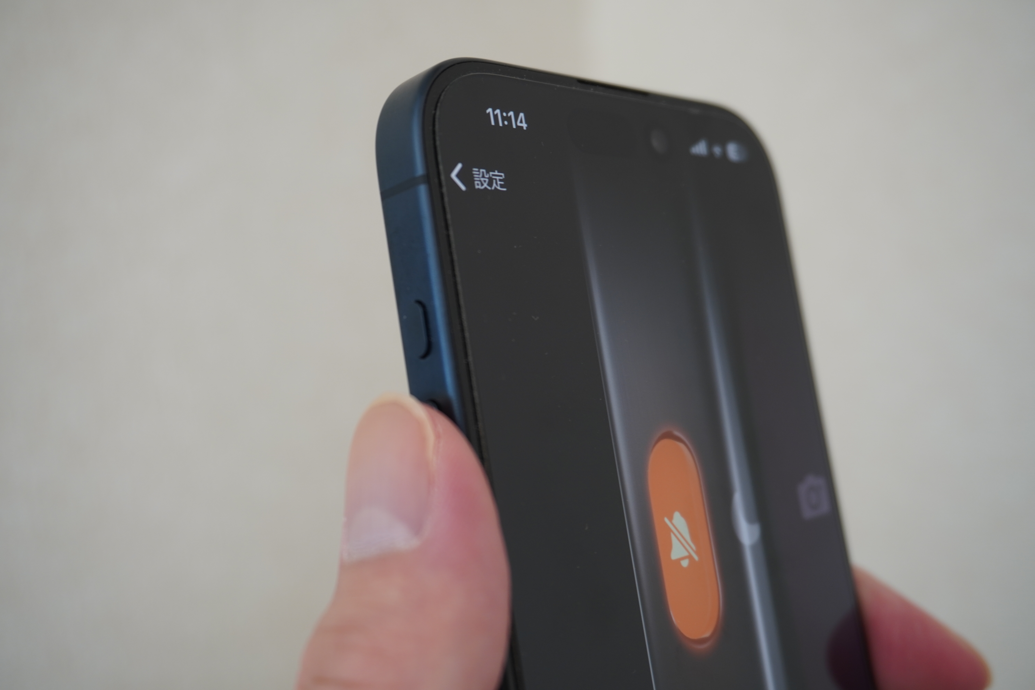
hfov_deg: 43.6
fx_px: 1294
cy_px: 345
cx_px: 518
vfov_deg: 29.9
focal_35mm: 45
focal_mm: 30
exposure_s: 1/60
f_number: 5
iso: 200
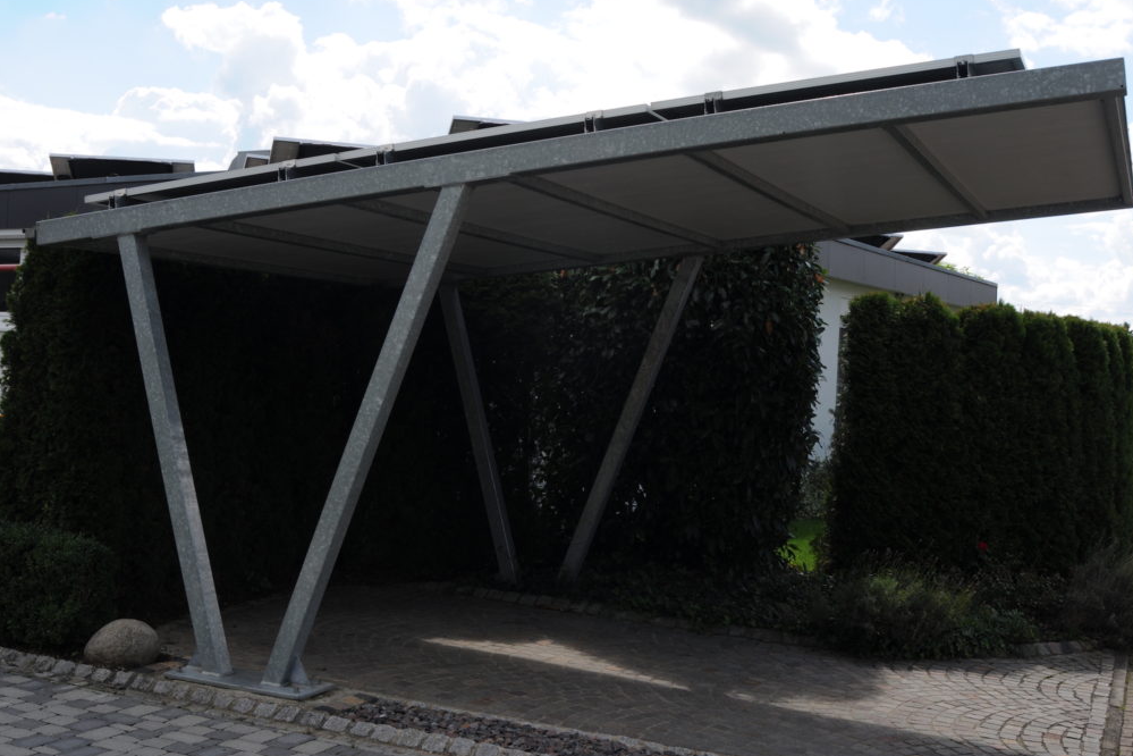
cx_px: 578
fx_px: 1353
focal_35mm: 43
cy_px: 378
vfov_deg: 31.2
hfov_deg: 45.4
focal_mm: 28
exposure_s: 1/320
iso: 200
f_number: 9
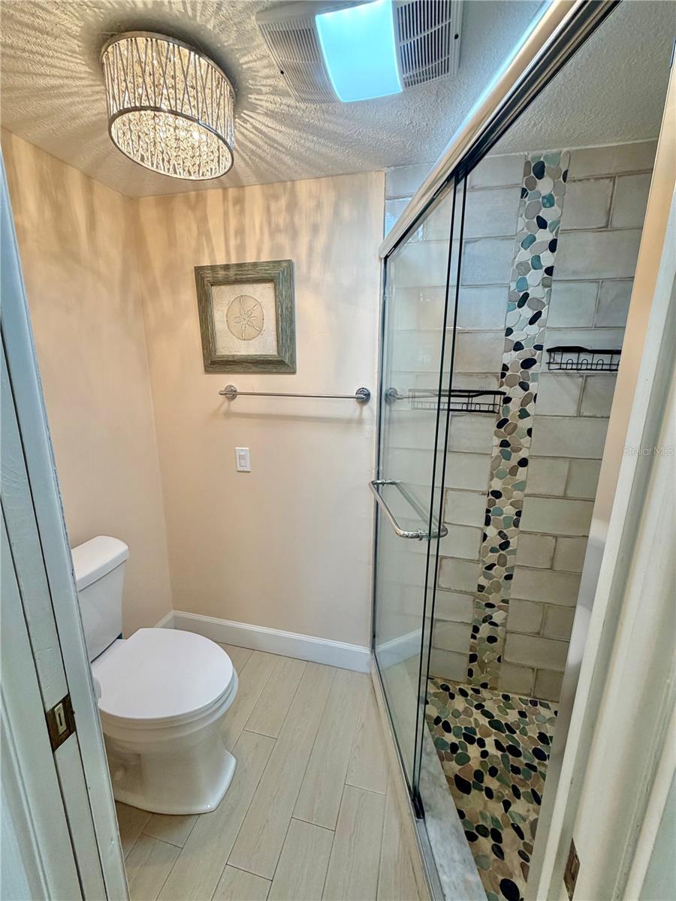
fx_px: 365
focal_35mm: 14
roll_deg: -0.1
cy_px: 450
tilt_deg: -11.4
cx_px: 338
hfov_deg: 85.7
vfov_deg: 102.1
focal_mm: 2.22
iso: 160
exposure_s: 1/120
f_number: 2.2
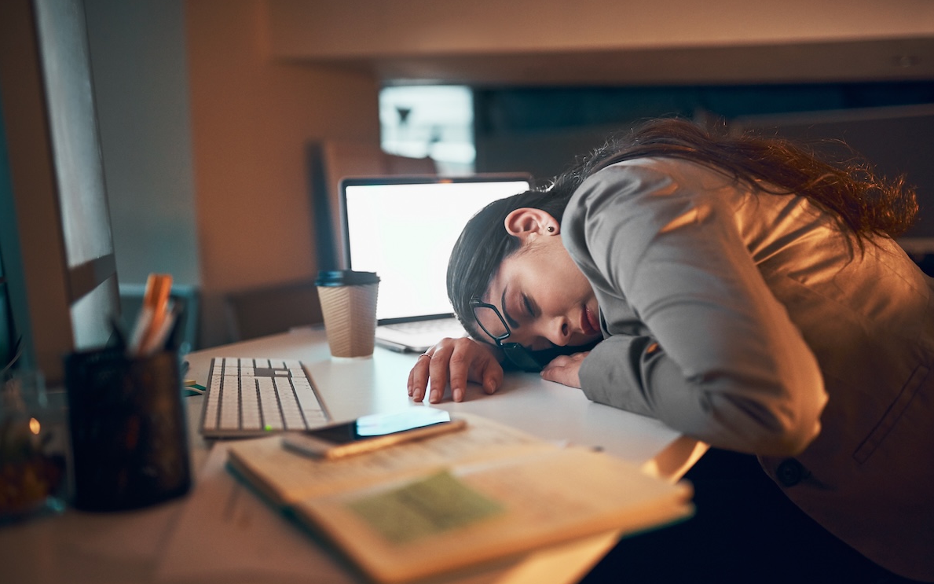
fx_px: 916
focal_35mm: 36
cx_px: 468
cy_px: 305
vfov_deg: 35.3
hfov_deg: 54.0
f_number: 1.8
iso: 640
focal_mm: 35
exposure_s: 1/100
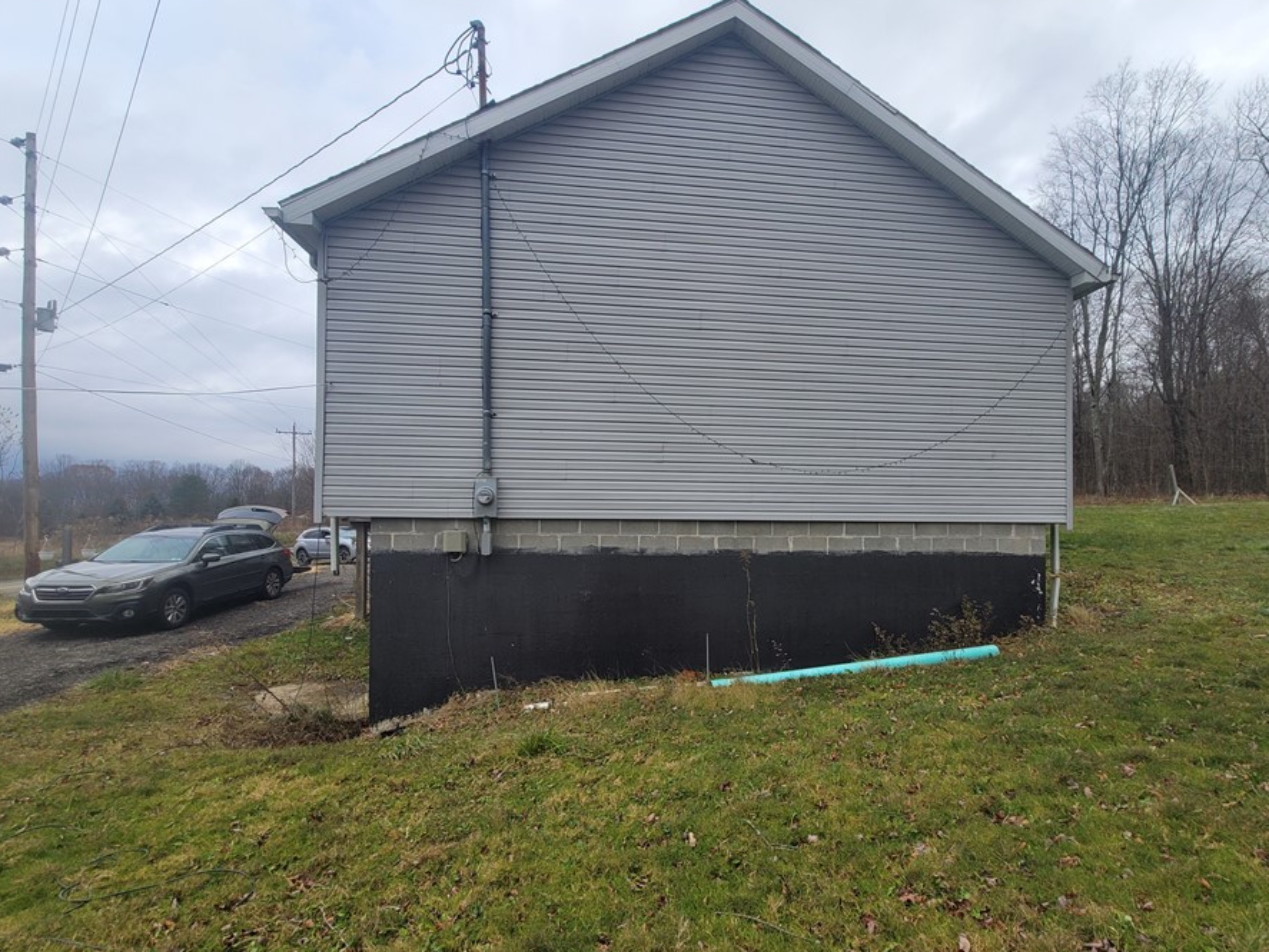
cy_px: 527
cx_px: 694
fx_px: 550
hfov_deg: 97.9
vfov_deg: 81.5
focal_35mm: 15
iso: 64
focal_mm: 2.2
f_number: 2.2
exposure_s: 1/845
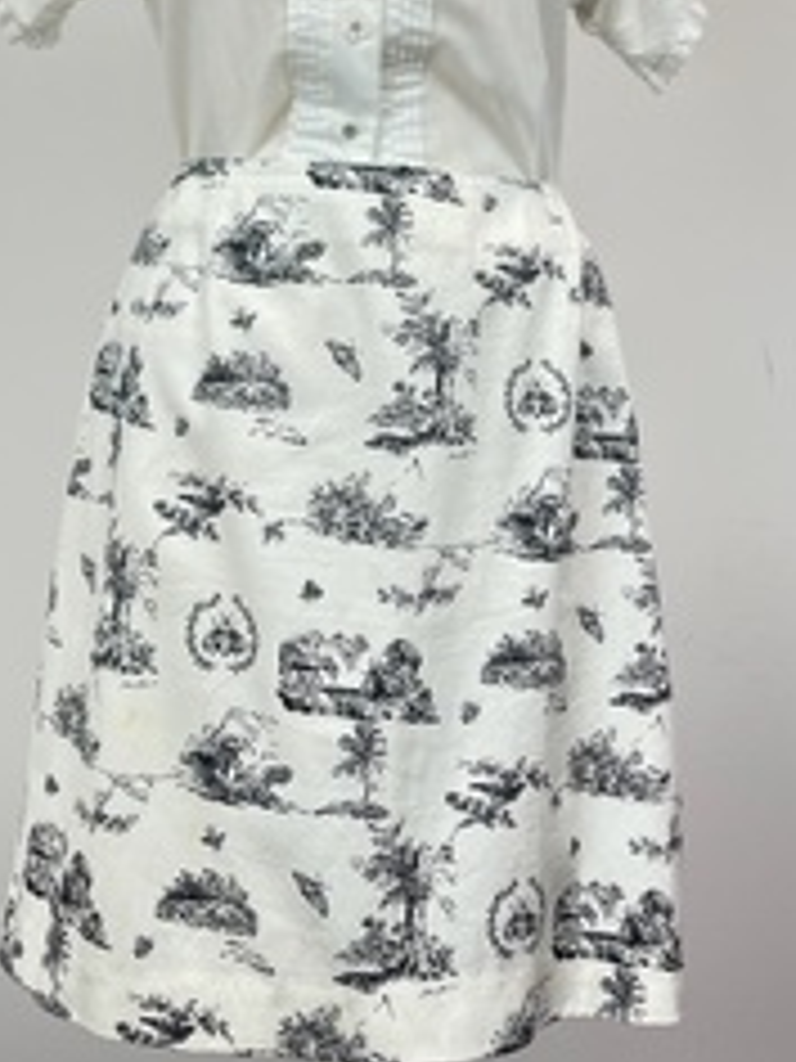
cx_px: 360
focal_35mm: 44
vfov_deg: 41.7
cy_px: 266
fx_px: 1349
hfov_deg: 32.9
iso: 50
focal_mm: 5.1
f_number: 1.6
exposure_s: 1/161
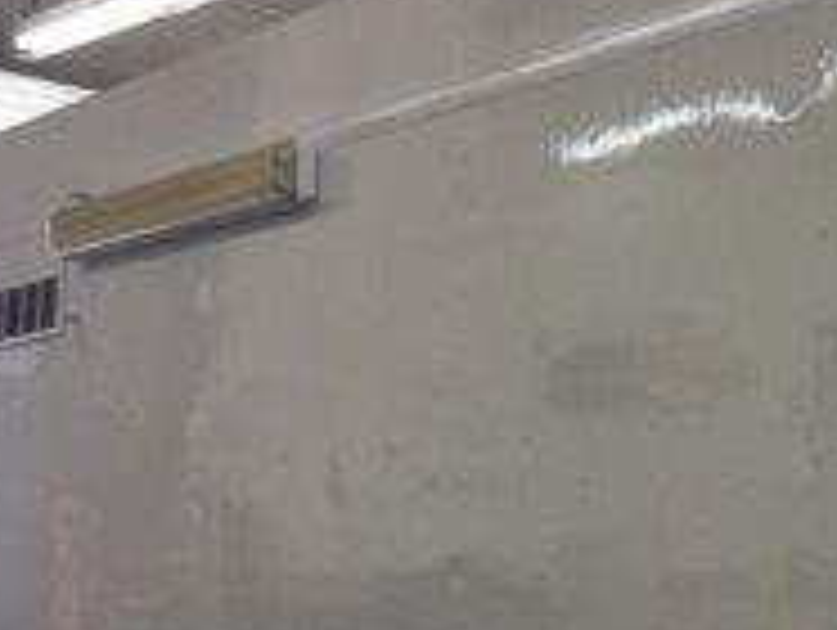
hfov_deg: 22.0
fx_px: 2058
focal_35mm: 85
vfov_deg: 17.0
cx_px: 864
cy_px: 634
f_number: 2.4
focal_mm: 4.12
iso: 50
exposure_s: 1/60
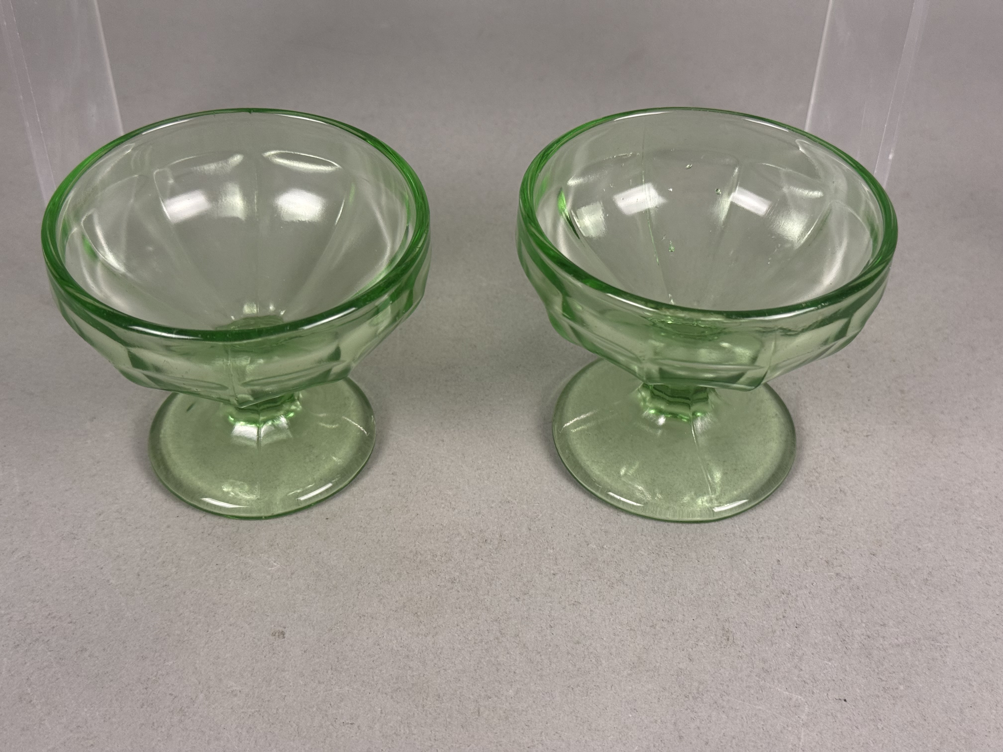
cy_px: 376
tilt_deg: -41.4
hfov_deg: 39.7
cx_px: 502
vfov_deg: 30.3
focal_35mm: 48
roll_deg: -1.9
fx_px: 1391
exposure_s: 1/60
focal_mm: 6.76
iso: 50
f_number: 1.78
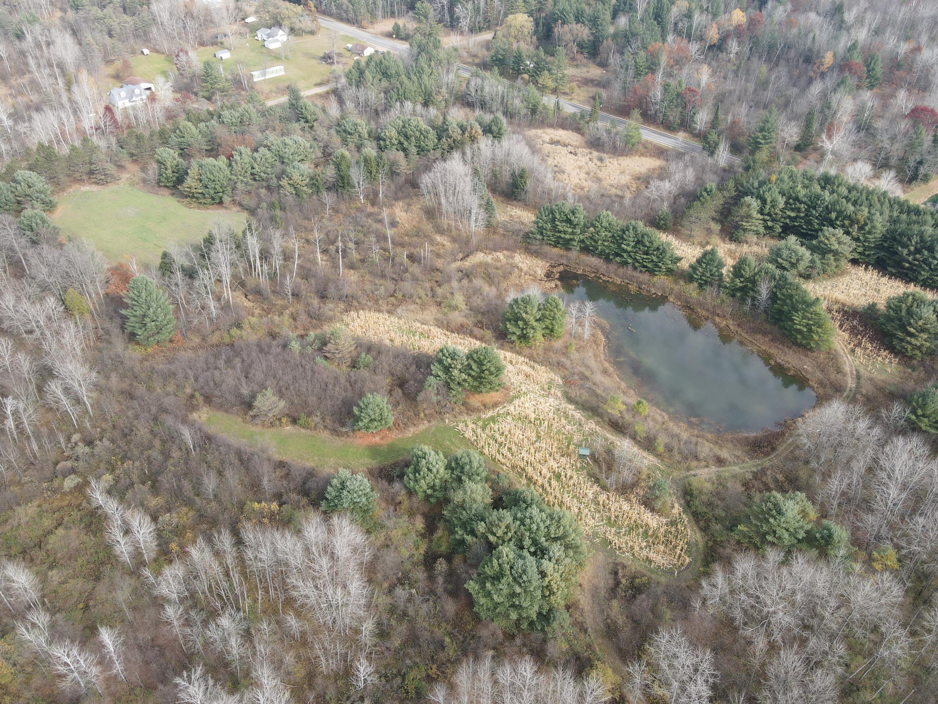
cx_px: 472
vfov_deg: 54.9
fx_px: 677
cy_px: 357
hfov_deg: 69.4
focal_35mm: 25
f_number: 2.8
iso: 100
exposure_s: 1/160
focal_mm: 4.5
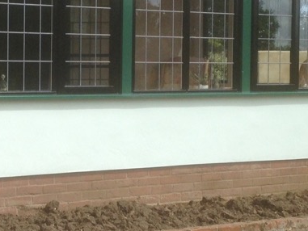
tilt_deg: -1.0
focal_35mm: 104
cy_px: 79
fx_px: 926
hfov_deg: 18.8
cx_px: 95
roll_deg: -0.9
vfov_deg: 14.2
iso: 50
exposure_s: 1/1808
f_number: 2.4
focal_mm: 4.12
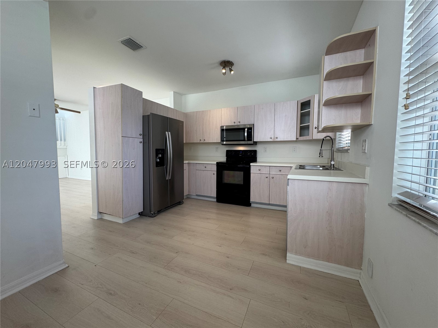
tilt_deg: -3.6
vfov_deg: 85.7
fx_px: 177
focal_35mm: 14
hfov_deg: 102.1
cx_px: 219
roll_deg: -0.1
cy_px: 164
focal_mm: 2.22
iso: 100
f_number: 2.2
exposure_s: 1/120
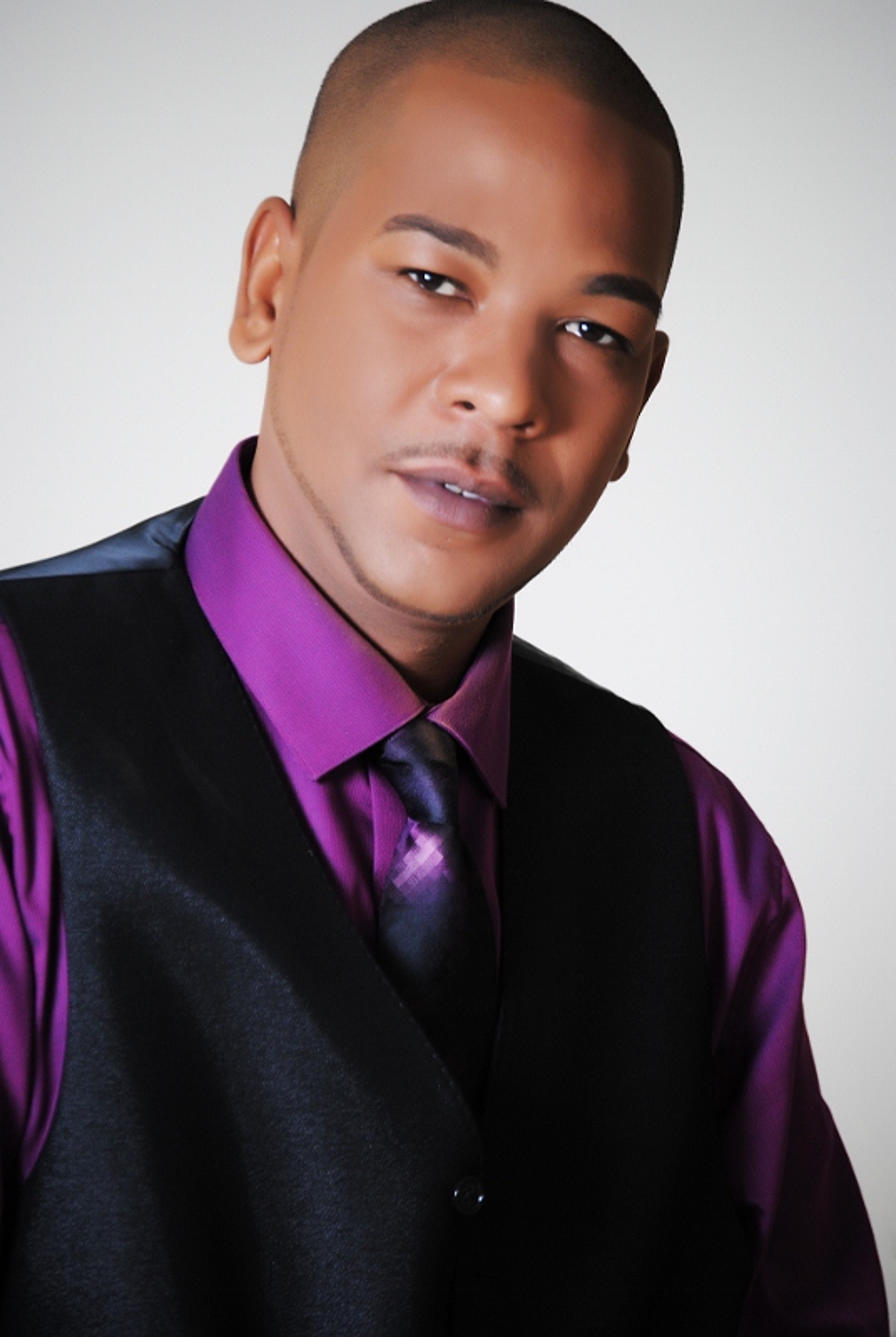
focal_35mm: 180
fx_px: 6696
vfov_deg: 11.4
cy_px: 668
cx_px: 448
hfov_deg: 7.7
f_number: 4.8
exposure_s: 1/80
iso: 200
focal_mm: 120
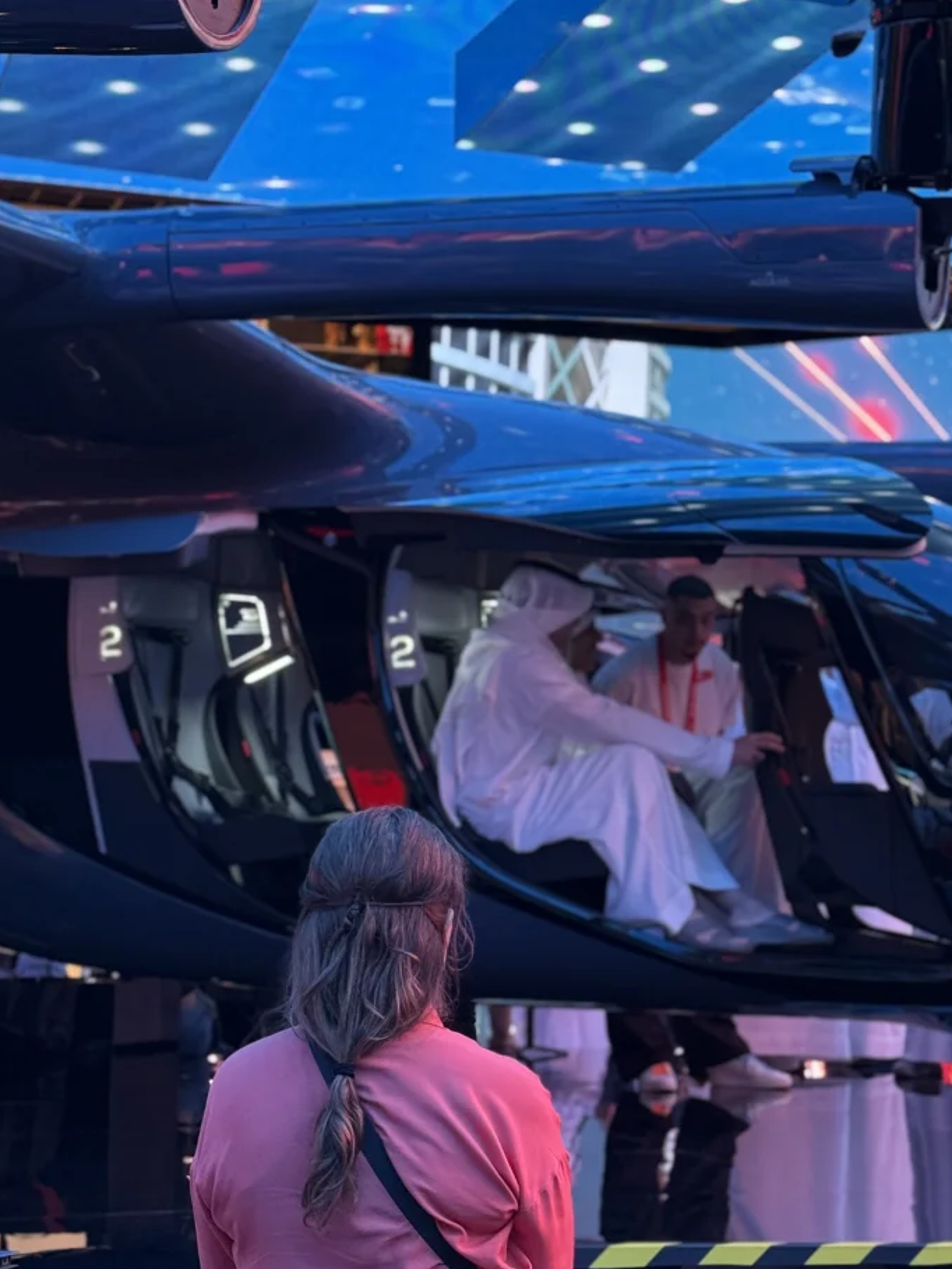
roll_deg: -0.4
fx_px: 2786
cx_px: 632
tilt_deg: +7.0
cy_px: 533
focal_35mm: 76
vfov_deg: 25.6
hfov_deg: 19.3
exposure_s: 1/60
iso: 160
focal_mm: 6.76
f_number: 1.78
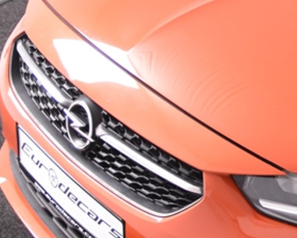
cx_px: 458
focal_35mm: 124
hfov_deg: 14.4
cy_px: 116
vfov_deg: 12.4
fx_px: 1090
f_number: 3.5
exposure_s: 1/50
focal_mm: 24
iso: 1600
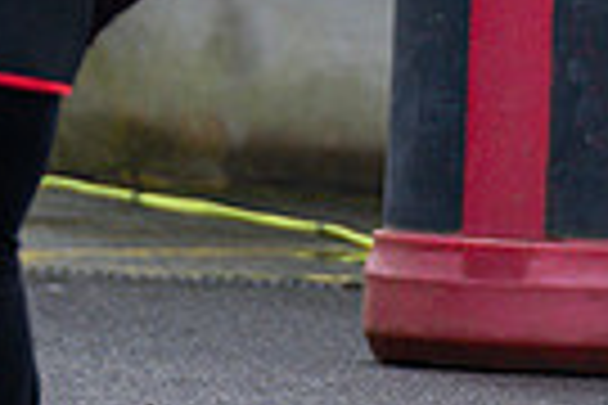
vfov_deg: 0.7
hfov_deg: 1.1
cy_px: -378
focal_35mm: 1936
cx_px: 838
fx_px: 32694
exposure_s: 1/1600
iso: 450
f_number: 2.8
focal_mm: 300
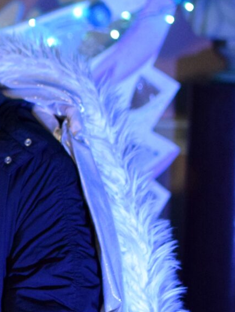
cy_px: 215
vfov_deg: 10.4
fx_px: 1717
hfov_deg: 7.7
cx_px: -138
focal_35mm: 190
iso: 1800
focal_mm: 35
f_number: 2
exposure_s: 1/500
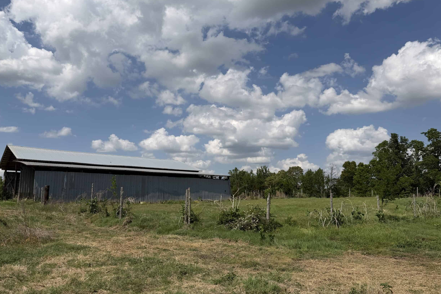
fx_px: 318
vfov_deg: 49.5
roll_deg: +4.4
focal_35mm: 26
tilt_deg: +6.3
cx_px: 213
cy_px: 153
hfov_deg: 69.4
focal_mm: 6.76
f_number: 1.78
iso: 80
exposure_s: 1/10309
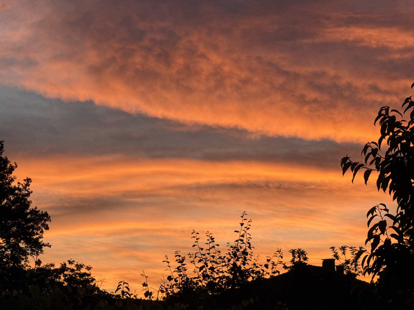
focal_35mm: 120
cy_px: 155
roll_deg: +0.2
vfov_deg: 12.3
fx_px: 1435
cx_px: 207
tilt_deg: +9.8
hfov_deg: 16.4
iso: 64
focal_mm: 15.66
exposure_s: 1/99
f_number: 2.8
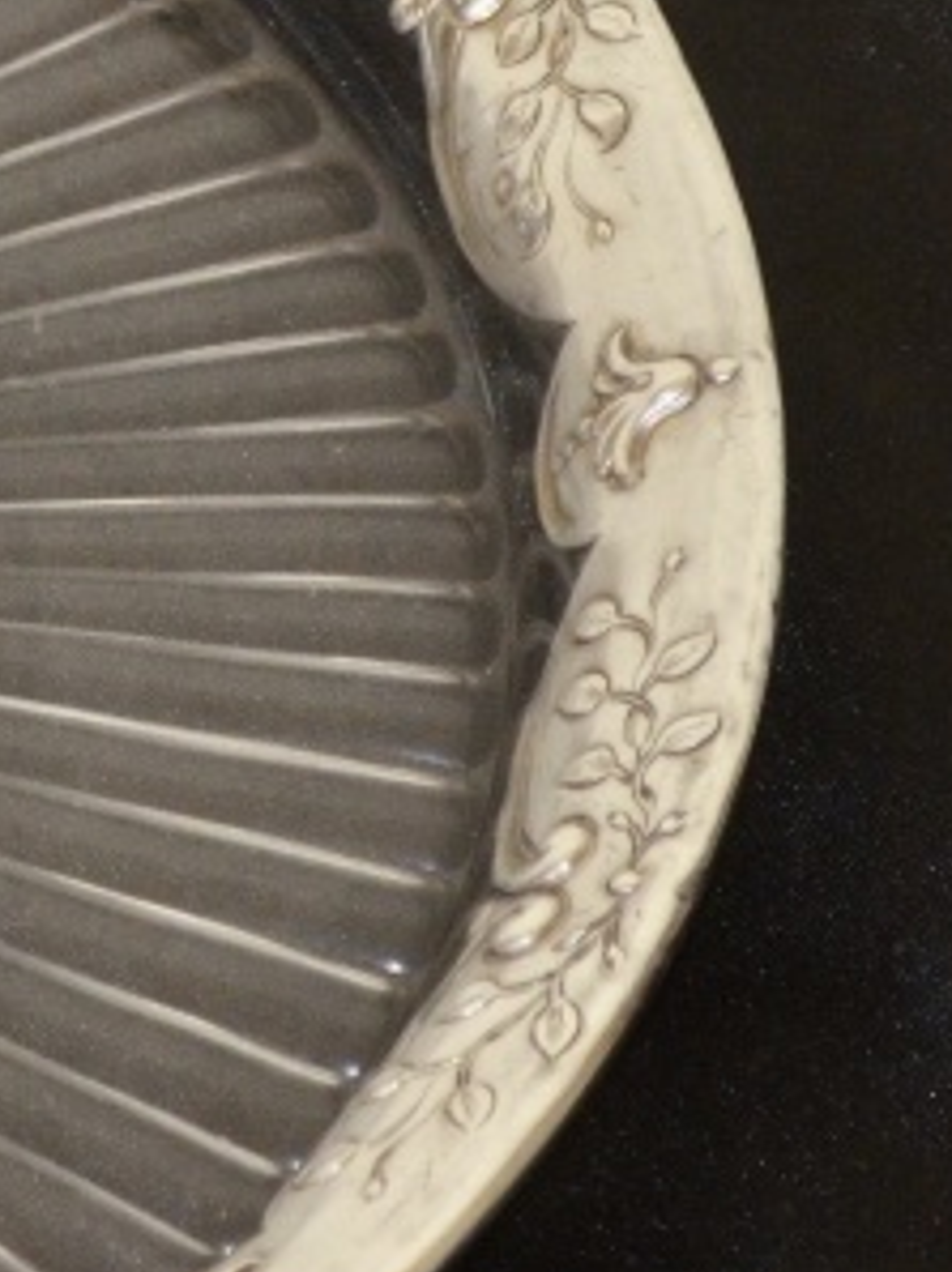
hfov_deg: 4.6
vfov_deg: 6.2
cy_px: 292
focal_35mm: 319
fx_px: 11712
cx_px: -1093
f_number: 5.6
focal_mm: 55
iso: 1100
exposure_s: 1/60
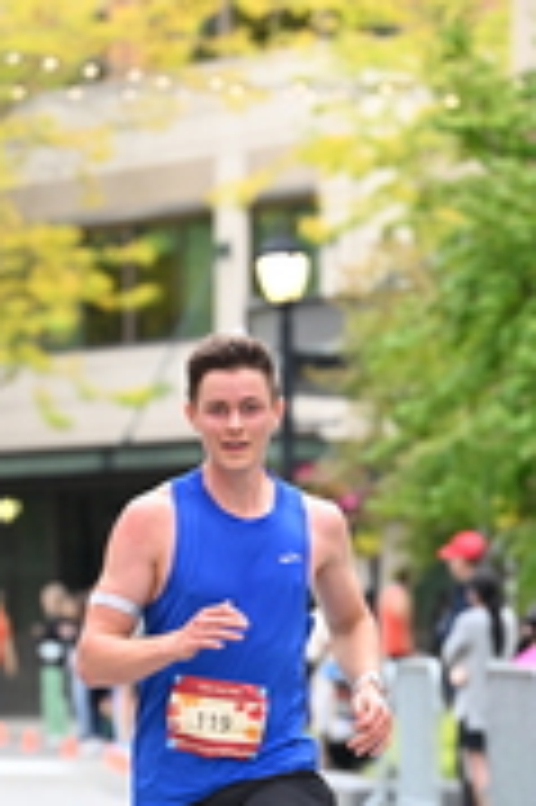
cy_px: 693
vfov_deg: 7.5
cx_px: 318
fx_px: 6131
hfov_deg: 5.0
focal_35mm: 274
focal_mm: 89
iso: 1600
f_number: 2.8
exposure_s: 1/800
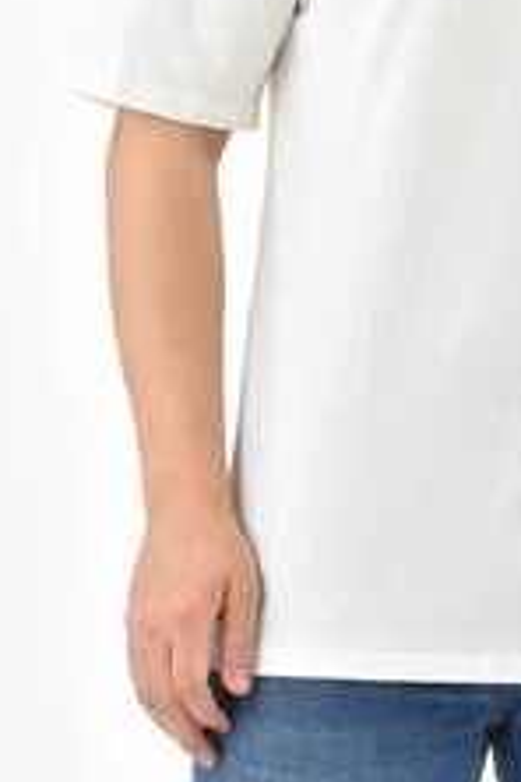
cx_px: 560
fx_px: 5904
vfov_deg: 7.5
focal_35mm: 272
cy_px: -7
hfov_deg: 5.0
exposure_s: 1/160
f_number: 7.1
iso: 100
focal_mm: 112
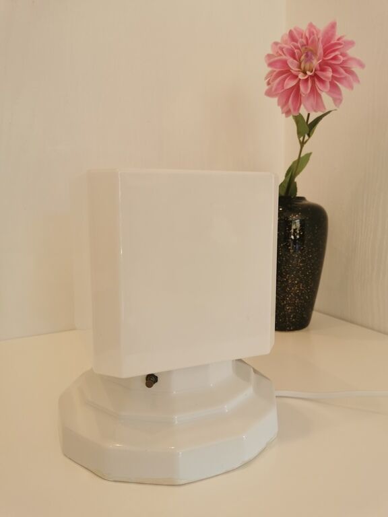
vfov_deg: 65.3
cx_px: 194
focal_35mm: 27
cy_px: 258
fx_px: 404
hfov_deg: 51.4
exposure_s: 1/100
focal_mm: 5.58
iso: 50
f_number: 1.8
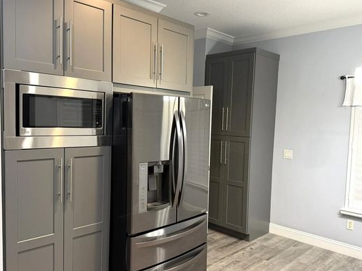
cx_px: 178
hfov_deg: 60.0
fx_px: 314
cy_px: 142
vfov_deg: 46.8
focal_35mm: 30
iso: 320
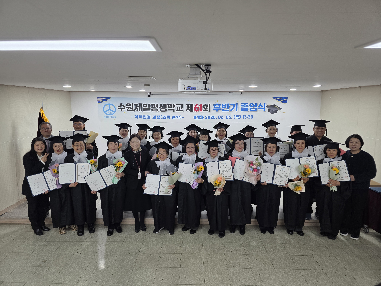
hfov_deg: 73.9
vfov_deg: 58.9
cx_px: 190
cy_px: 143
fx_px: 253
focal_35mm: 23
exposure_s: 1/180
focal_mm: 6.3
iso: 160
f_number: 1.7
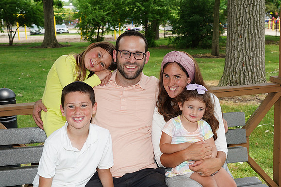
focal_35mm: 46
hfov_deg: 42.7
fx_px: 359
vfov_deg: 29.3
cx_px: 140
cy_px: 94
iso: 250
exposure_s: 1/200
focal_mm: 46
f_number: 7.1
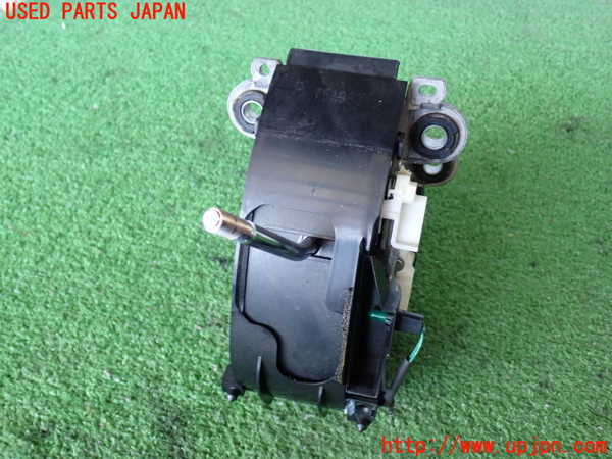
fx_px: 636
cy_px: 230
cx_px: 306
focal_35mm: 36
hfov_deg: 51.4
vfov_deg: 39.7
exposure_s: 1/40
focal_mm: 6.37
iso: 200
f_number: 2.5
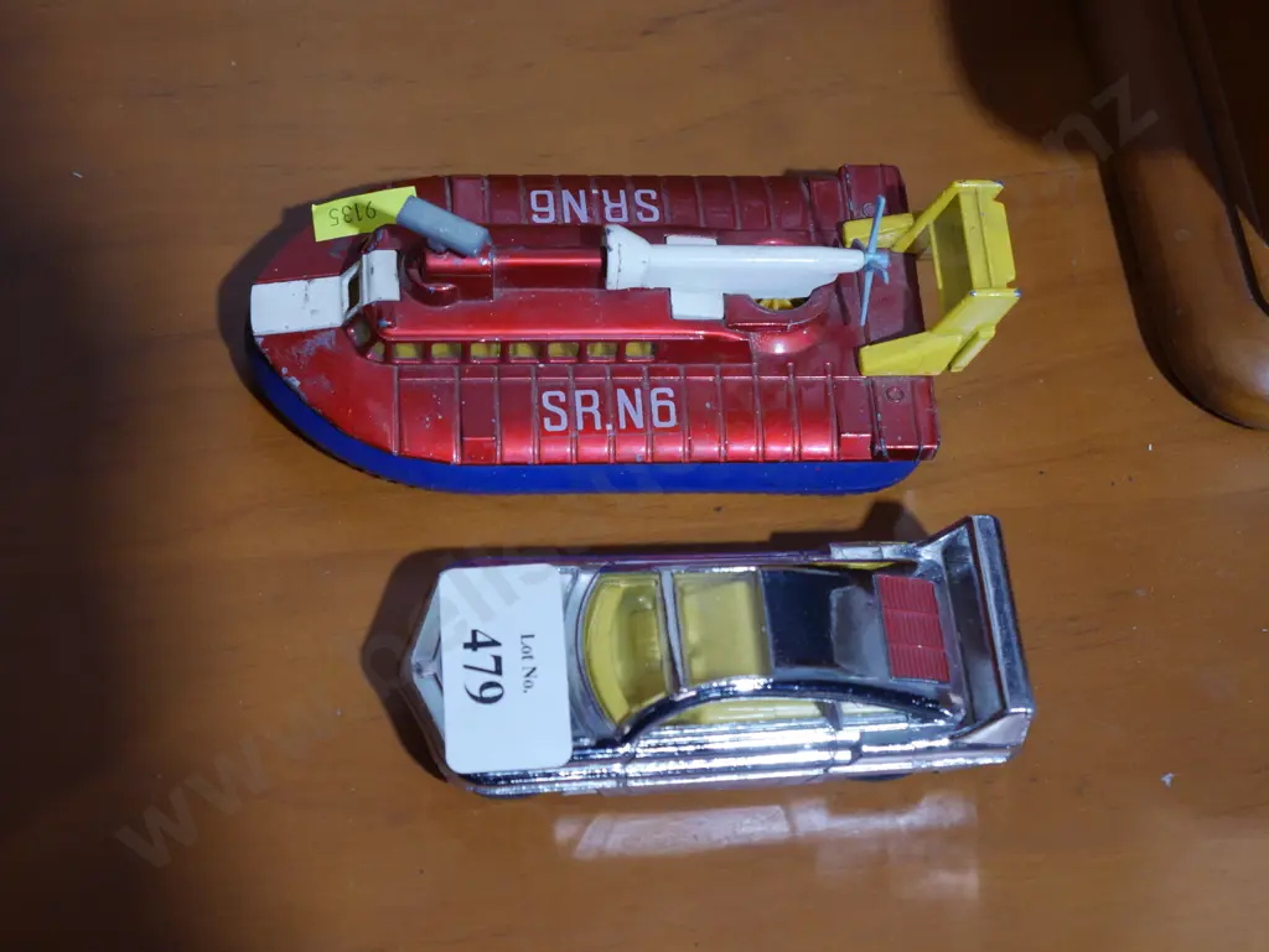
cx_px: 634
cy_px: 476
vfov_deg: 21.6
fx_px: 2494
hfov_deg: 28.5
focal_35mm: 68
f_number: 5.4
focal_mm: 34
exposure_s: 1/80
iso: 1000
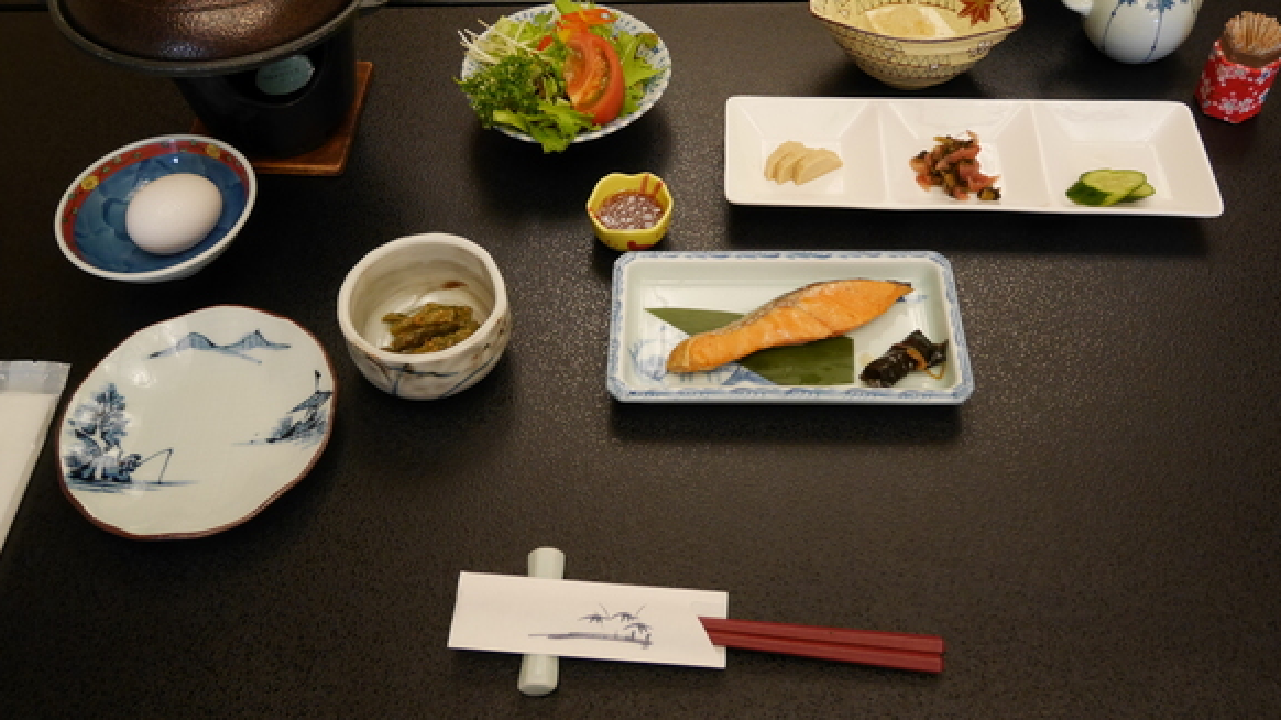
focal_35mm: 36
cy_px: 241
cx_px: 645
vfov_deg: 32.5
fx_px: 1222
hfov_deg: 55.3
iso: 1250
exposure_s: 1/60
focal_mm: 16
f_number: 4
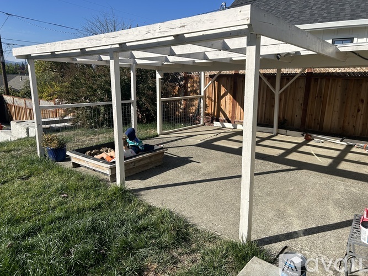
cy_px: 138
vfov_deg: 53.0
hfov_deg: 67.3
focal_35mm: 26
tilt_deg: -12.2
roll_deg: -0.9
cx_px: 184
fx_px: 276
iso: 50
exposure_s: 1/4115
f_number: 1.5
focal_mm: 5.7
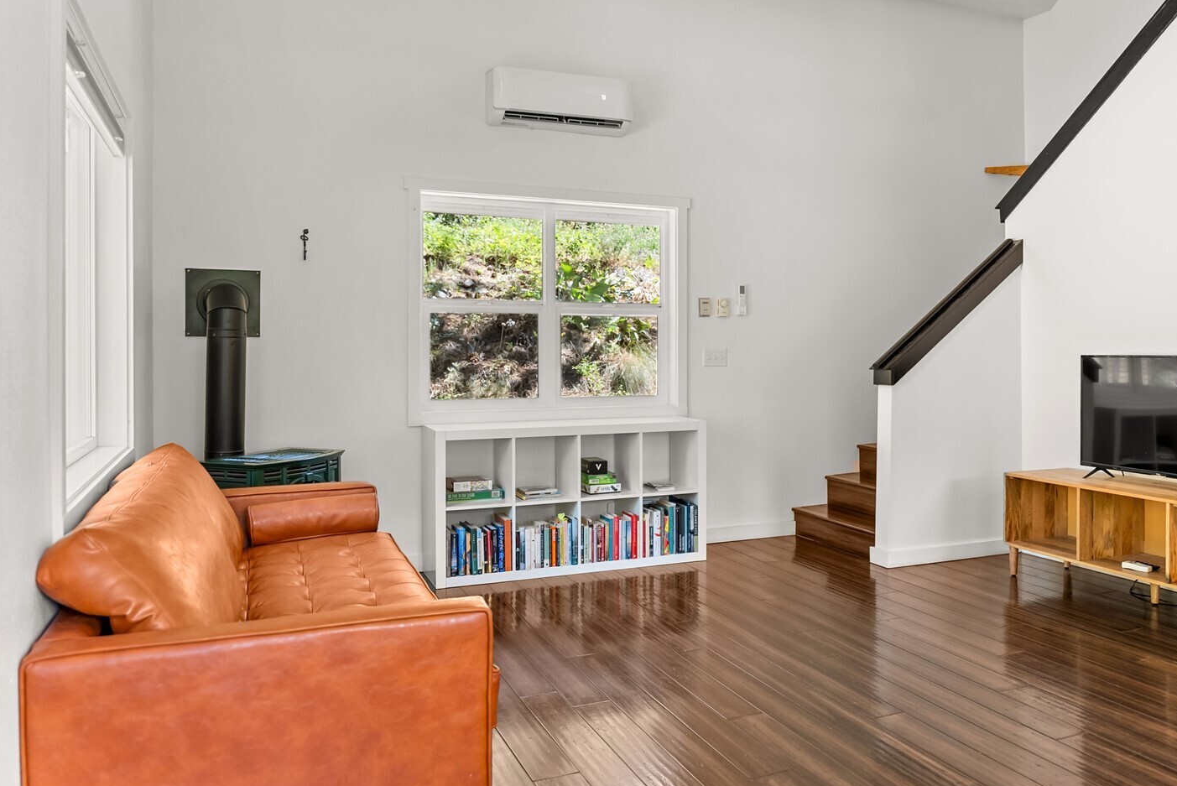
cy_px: 351
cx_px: 706
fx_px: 949
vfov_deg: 44.9
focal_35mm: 29
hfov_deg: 63.1
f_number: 3.2
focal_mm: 24
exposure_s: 1/15
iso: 400
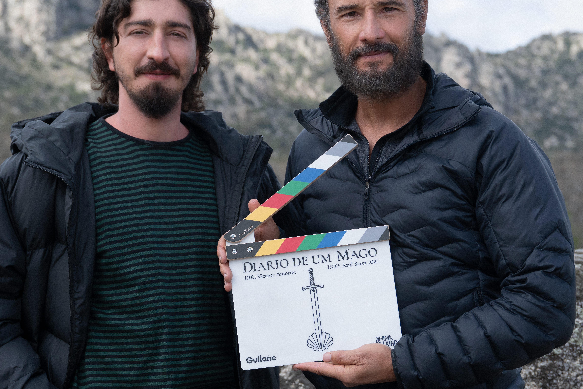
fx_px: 1295
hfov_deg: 25.3
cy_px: 205
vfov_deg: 17.1
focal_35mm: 80
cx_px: 256
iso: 200
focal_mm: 46
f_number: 4
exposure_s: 1/1250
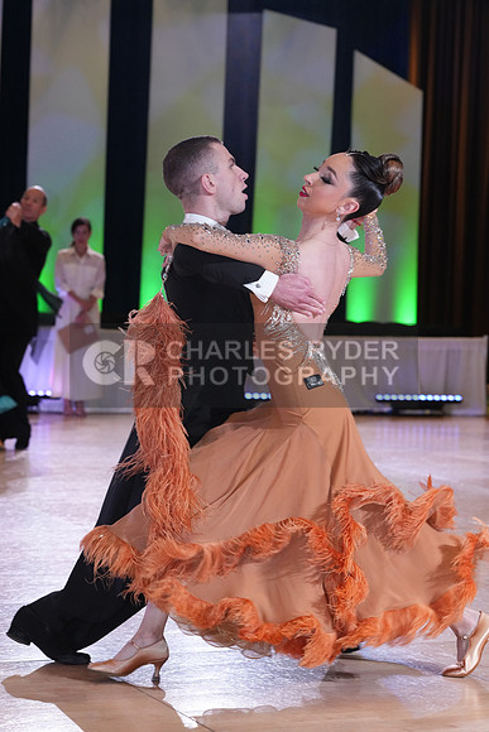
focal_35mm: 90
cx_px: 244
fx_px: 1833
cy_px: 366
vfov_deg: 22.6
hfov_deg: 15.2
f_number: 5.6
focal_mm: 90
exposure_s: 1/250
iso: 2500
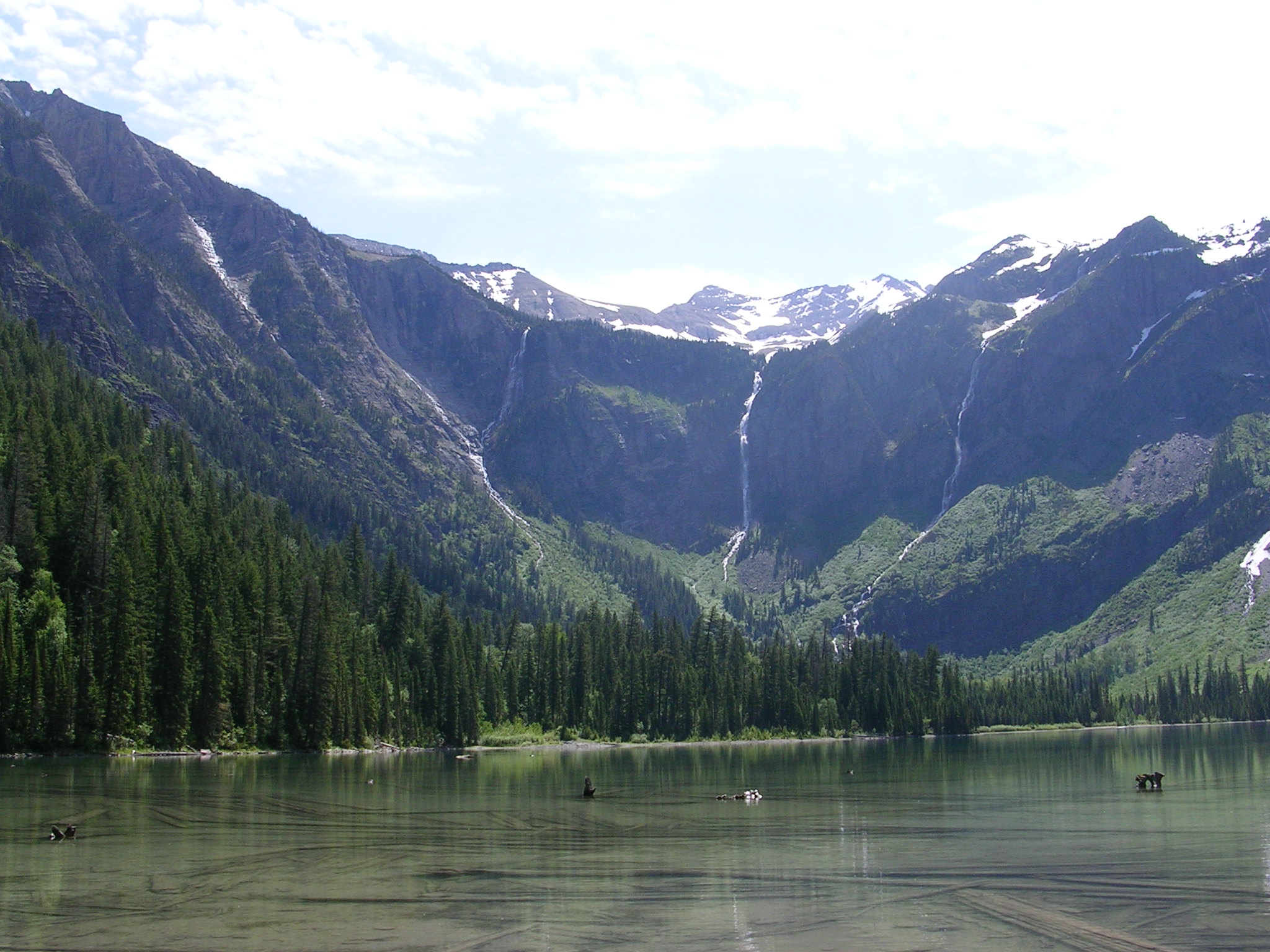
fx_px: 1394
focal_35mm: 38
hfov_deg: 49.0
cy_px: 476
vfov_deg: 37.7
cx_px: 635
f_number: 5.6
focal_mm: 5.8
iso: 50
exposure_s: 1/258
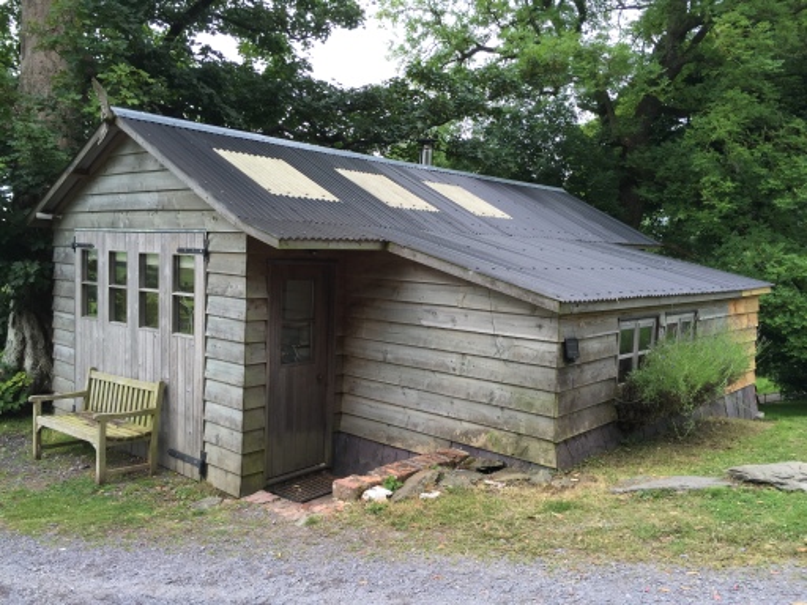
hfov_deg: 61.7
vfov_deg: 48.2
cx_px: 404
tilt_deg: -4.4
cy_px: 302
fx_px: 676
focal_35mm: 29
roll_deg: -2.7
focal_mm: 4.15
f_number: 2.2
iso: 32
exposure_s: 1/264
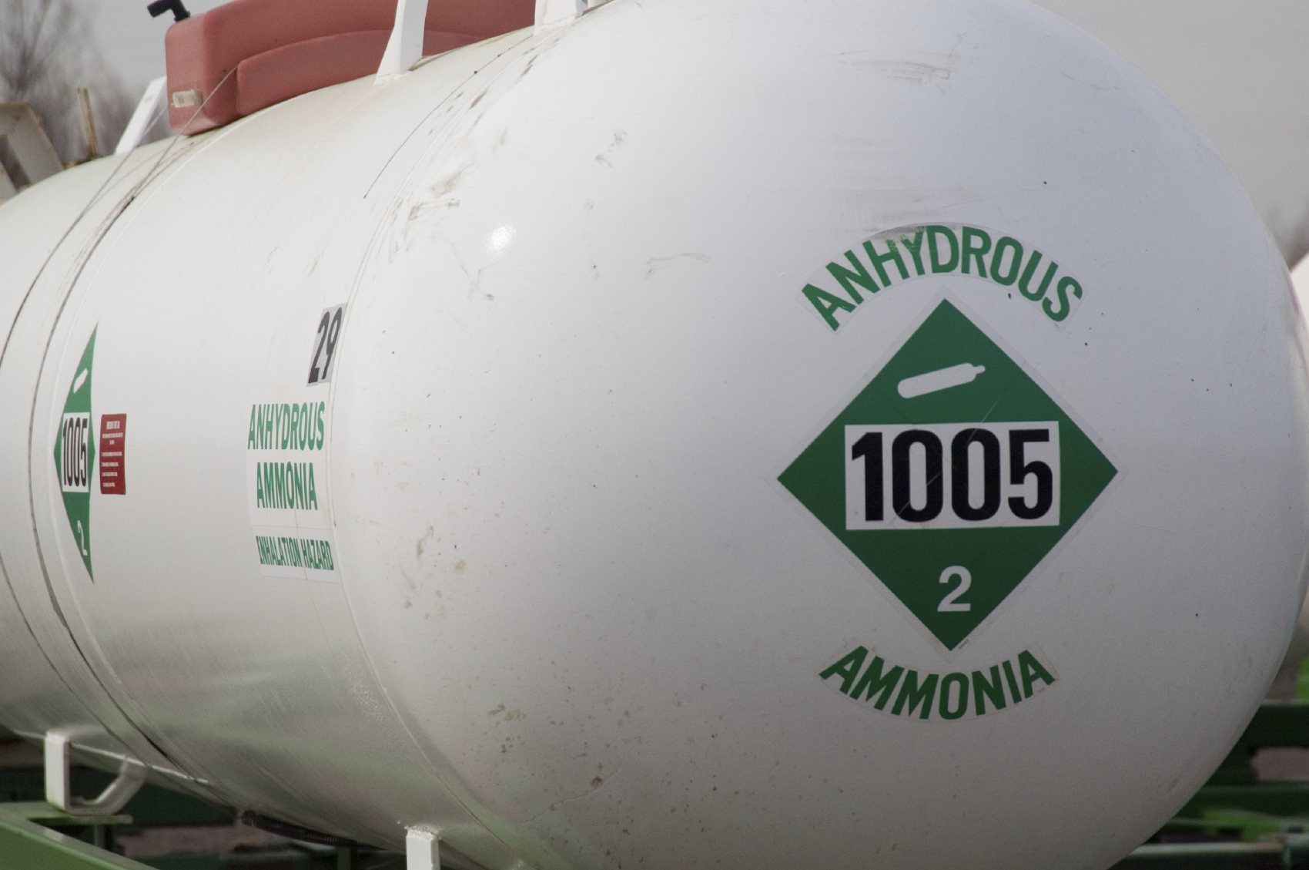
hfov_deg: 12.5
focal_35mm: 165
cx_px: 654
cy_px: 435
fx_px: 5992
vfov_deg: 8.3
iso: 250
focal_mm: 110
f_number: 6.3
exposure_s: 1/500
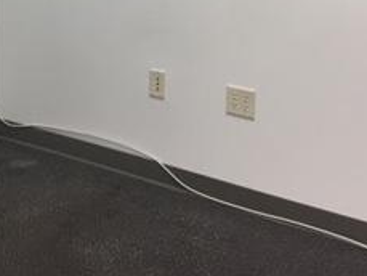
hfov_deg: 23.0
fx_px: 859
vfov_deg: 17.3
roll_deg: -0.9
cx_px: -8
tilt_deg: -9.4
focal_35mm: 81
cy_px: -69
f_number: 2.2
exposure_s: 1/30
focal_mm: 4.15
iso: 32
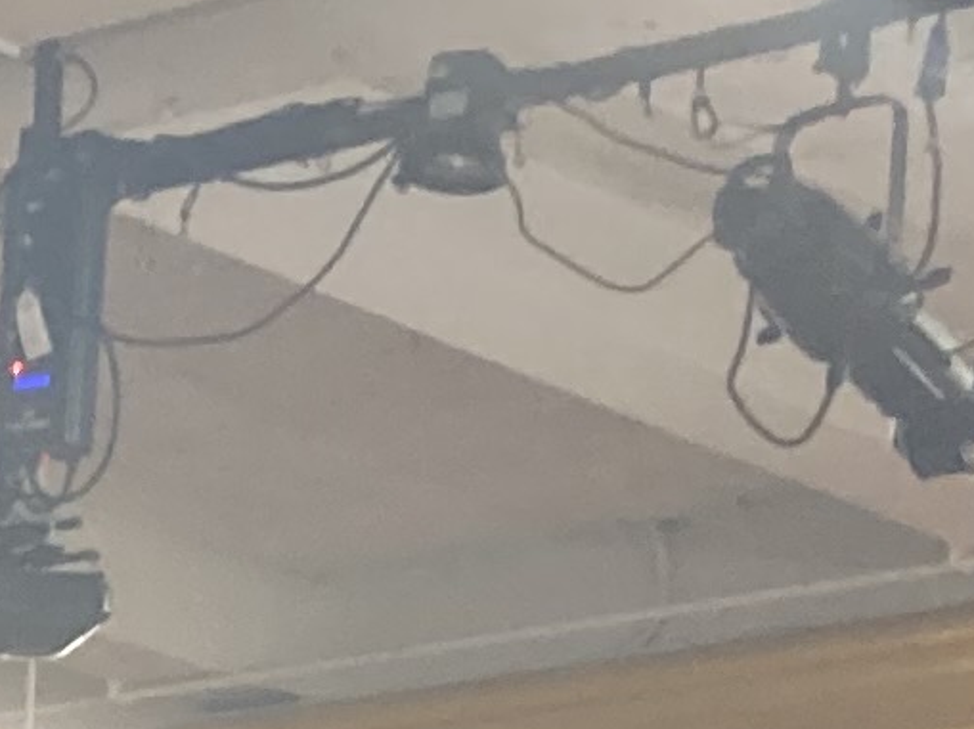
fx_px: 6242
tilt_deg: +0.7
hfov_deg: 8.3
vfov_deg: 6.2
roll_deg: -2.5
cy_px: 2066
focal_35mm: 222
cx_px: -1297
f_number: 1.8
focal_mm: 3.99
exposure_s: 1/60
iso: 250
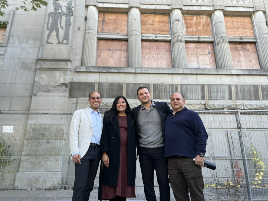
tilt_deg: +19.7
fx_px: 201
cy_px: 100
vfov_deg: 53.1
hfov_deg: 67.3
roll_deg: +2.7
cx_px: 134
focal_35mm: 26
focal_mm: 5.1
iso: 40
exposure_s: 1/229
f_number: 1.6
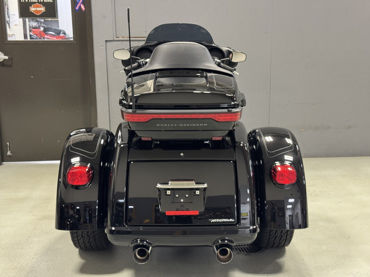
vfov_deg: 30.3
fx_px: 513
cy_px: 138
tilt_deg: -10.8
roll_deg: +0.1
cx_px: 185
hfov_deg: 39.7
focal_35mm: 48
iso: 250
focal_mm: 6.76
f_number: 1.78
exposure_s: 1/40
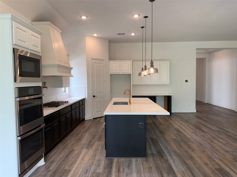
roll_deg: +0.4
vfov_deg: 56.8
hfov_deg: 71.6
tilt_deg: -0.8
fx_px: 164
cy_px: 88
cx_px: 118
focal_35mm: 24
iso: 80
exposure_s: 1/120
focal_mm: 6.76
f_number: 1.78
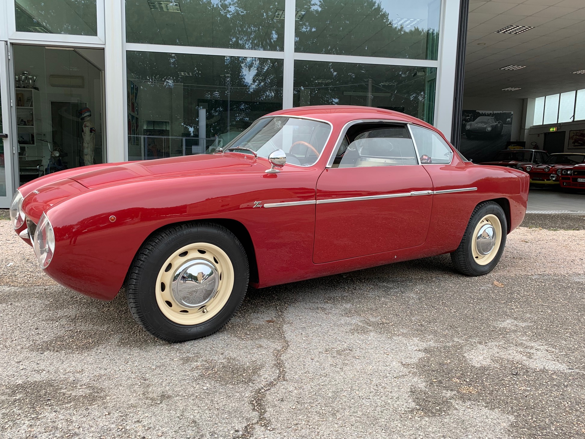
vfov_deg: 51.4
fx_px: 456
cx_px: 284
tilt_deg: -10.2
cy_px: 223
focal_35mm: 27
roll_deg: -0.2
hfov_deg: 65.3
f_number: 1.8
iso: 25
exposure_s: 1/389
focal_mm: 4.25
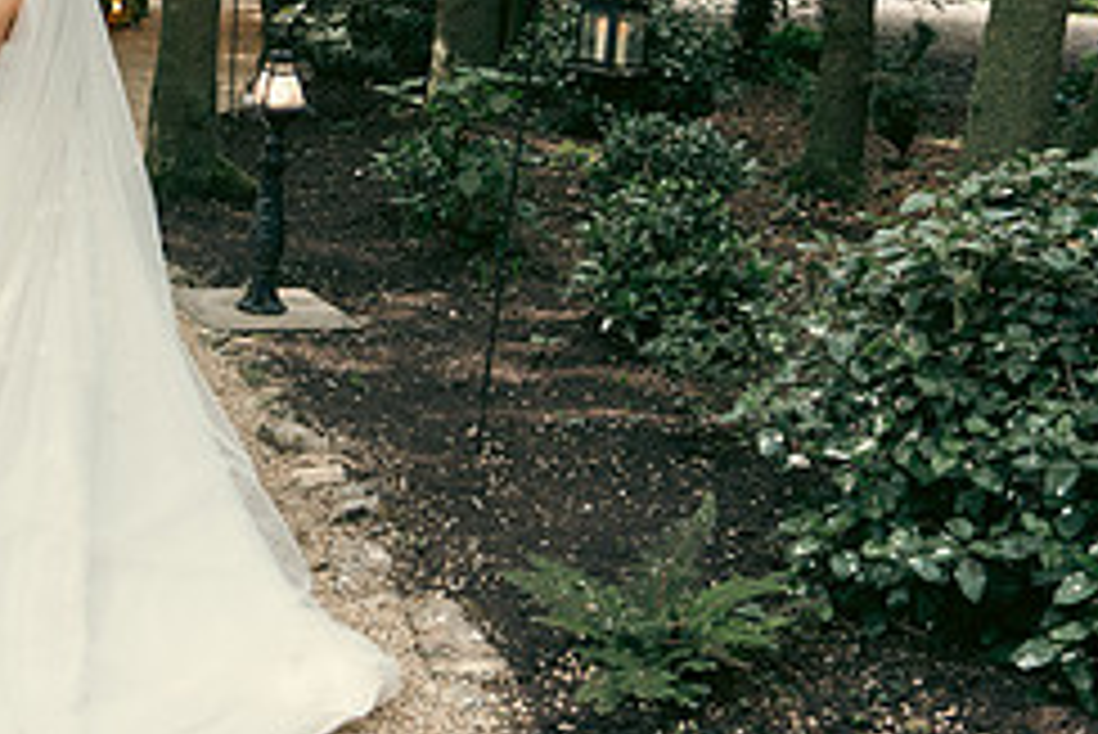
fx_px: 1739
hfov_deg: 32.8
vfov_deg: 23.6
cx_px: 63
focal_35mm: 57
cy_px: 182
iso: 500
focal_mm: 24
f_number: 3.5
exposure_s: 1/200
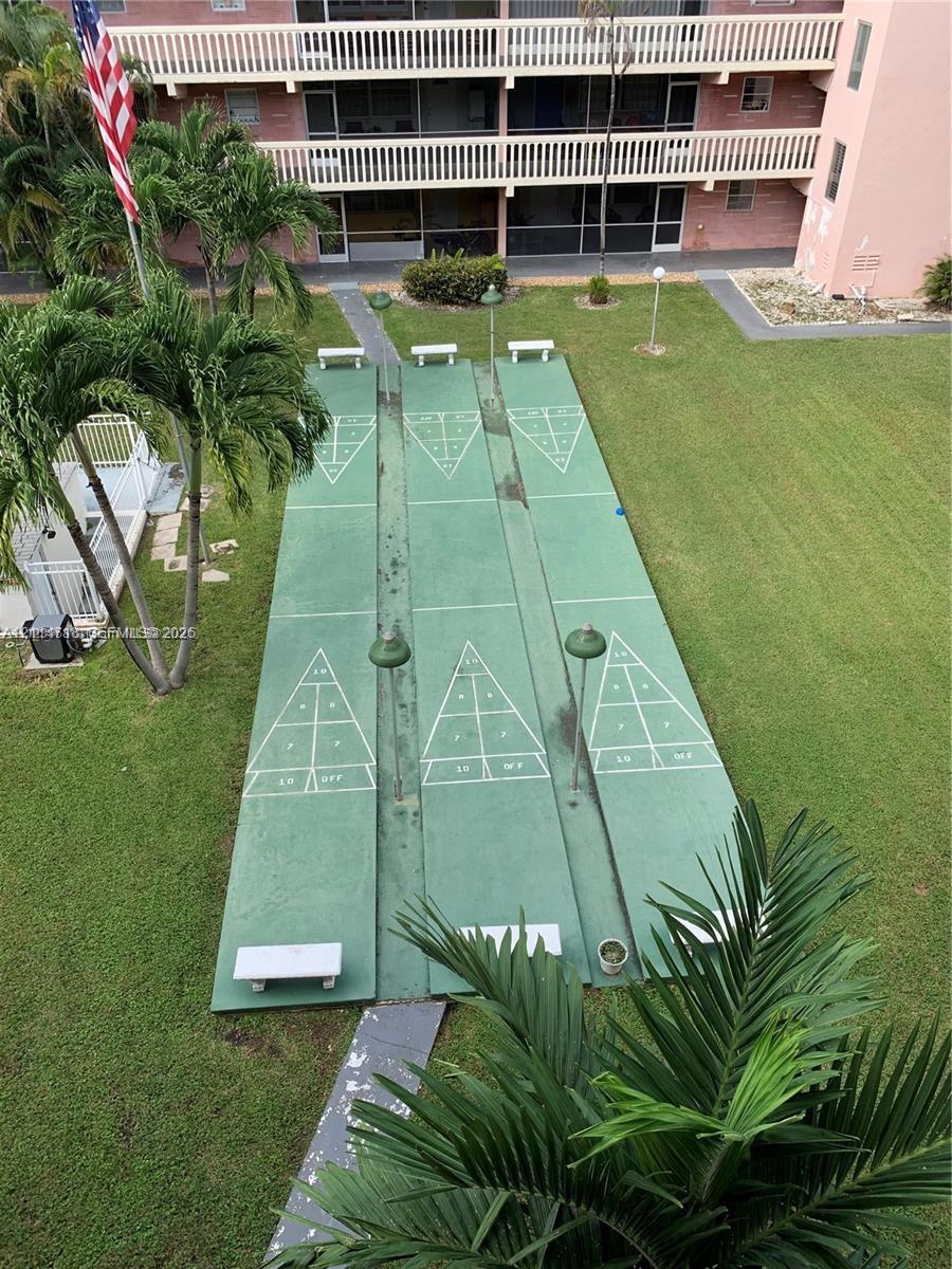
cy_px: 634
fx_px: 953
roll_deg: +1.1
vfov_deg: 67.3
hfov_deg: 53.1
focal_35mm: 26
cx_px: 476
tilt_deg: -36.5
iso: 25
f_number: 1.8
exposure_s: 1/594
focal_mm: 4.25
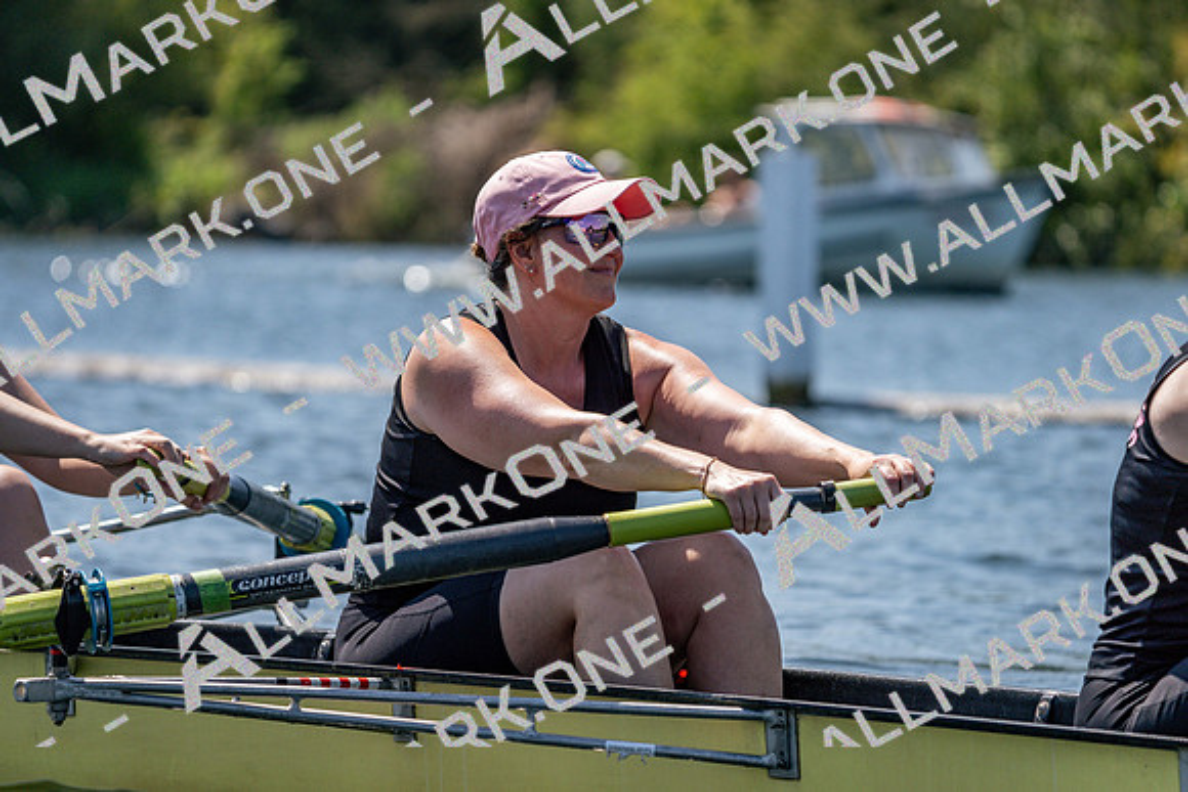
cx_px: 594
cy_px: 396
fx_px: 8549
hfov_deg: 7.9
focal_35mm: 259
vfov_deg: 5.3
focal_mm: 259
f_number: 5.6
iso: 250
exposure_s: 1/2000
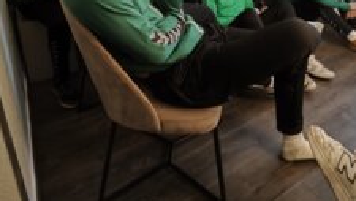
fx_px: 274
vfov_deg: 36.4
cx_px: 203
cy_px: 2
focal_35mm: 29
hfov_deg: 65.7
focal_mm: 1.91
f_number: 2.2
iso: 3200
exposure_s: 1/11.1
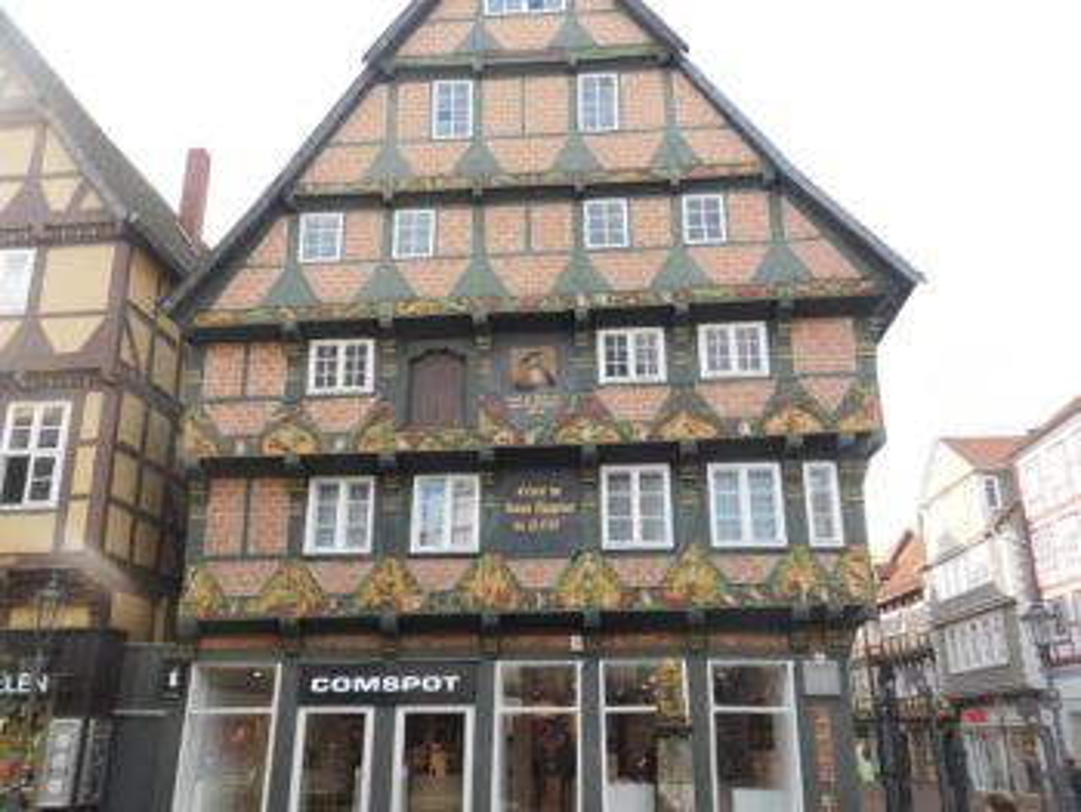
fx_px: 937
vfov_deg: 46.8
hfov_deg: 59.9
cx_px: 540
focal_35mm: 30
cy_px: 406
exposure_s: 1/200
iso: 125
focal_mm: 5.3
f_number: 3.2
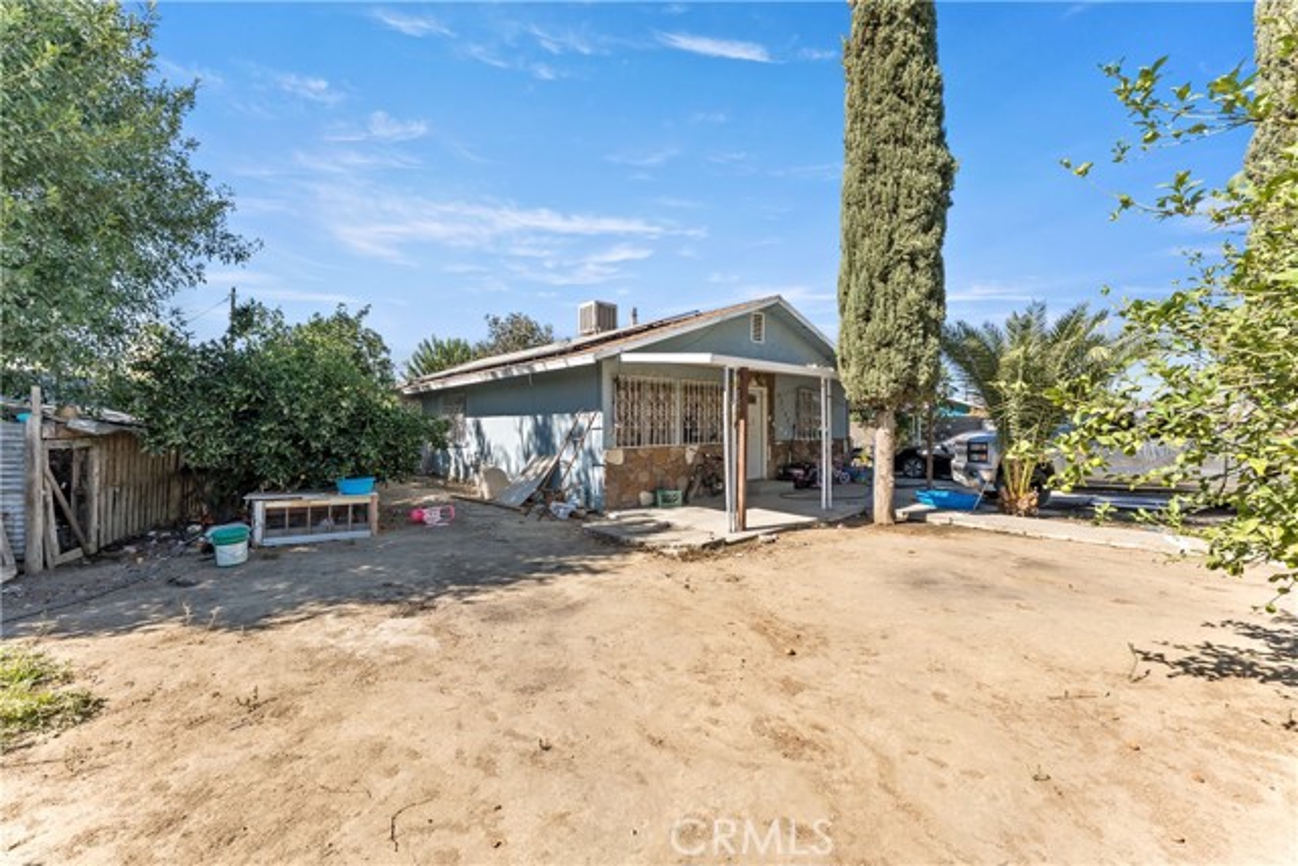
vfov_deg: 81.2
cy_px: 433
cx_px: 649
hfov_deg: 104.2
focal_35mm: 14
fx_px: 505
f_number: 10
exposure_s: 1/160
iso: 80
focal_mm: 14
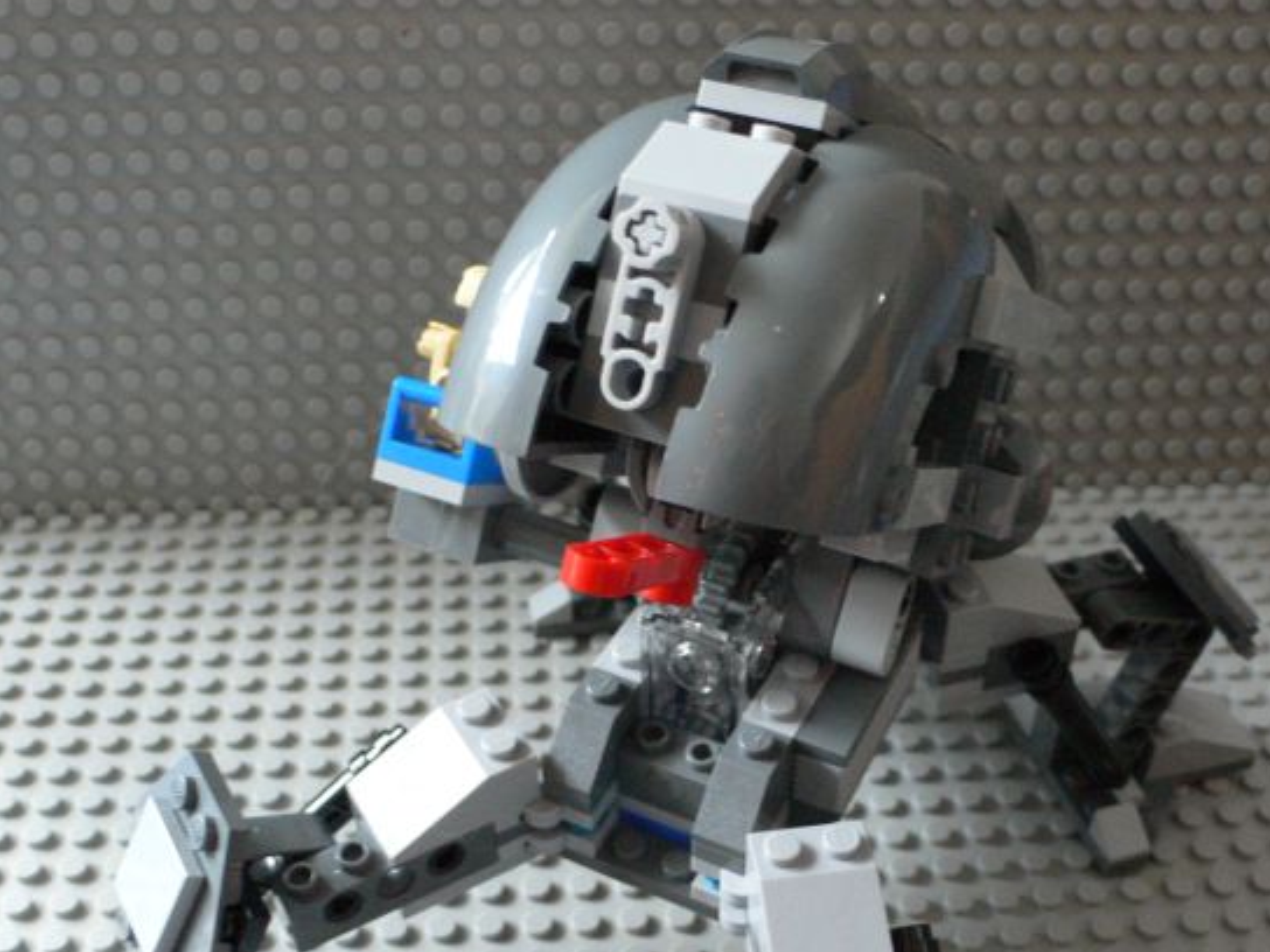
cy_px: 541
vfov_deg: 35.9
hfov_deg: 46.8
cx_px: 649
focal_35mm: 40
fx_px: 1468
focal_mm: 6.3
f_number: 2.8
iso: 200
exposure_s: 1/4
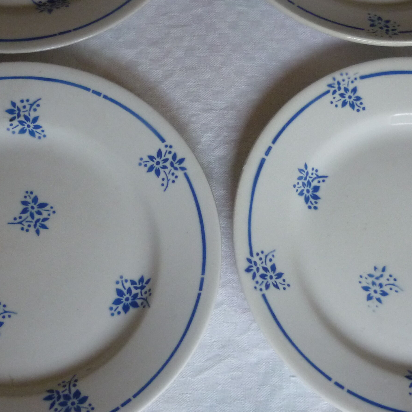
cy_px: 241
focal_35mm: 60
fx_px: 808
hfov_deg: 28.6
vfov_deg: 28.6
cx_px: 221
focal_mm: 5.5
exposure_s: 1/30
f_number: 2.8
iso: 250
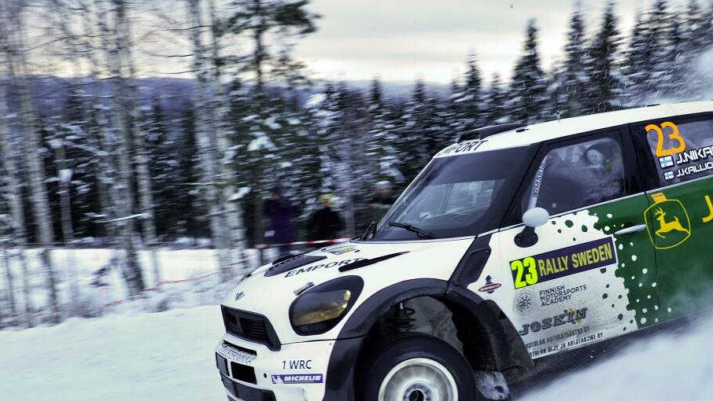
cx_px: 471
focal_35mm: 43
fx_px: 813
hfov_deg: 46.7
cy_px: 184
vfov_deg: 27.7
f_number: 8
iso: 400
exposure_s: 1/160
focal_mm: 31
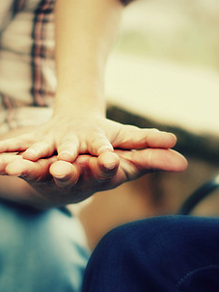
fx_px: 1165
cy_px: 152
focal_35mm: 138
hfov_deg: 10.7
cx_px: 69
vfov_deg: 14.3
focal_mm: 50
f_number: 1.4
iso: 100
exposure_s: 1/800
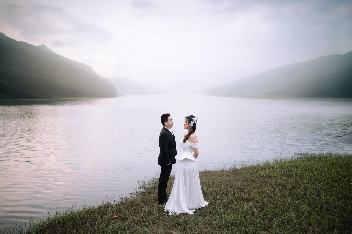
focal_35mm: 35
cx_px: 176
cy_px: 117
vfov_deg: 37.8
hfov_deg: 54.5
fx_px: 342
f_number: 1.4
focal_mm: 35
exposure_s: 1/200
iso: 200
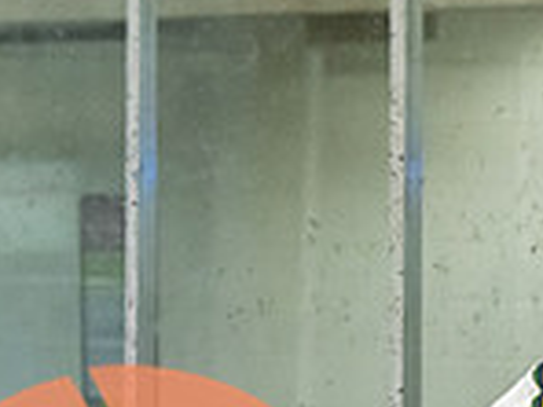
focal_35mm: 424
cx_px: 752
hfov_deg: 4.7
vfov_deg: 3.5
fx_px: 6651
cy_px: 568
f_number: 2.8
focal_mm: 90
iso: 3200
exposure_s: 1/800
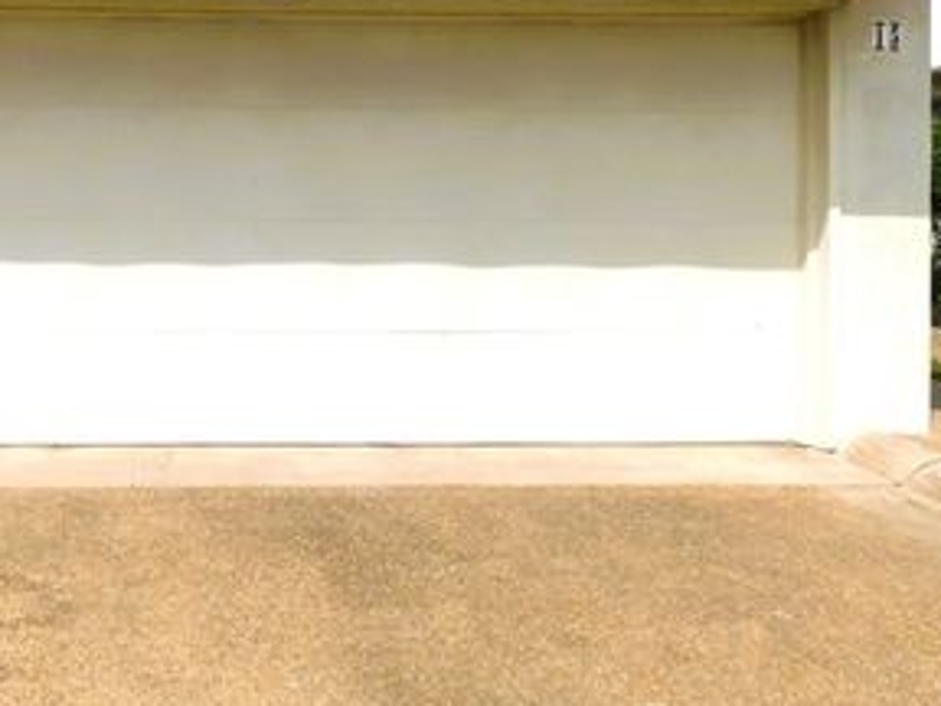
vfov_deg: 27.7
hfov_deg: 35.6
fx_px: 1414
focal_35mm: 52
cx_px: 186
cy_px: 181
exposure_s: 1/800
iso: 125
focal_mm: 5.3
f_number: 6.4
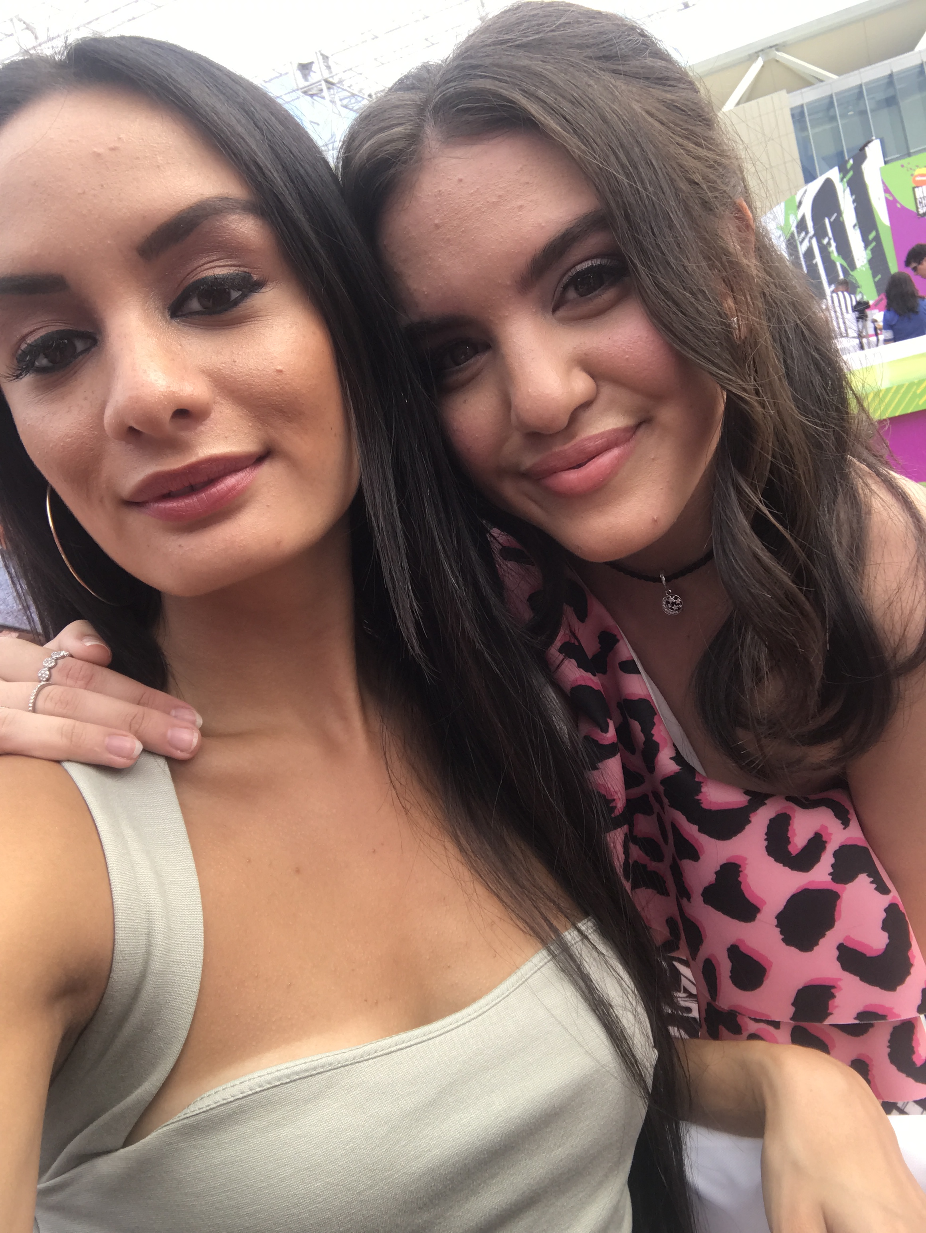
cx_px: 463
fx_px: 1140
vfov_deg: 56.8
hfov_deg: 44.2
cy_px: 616
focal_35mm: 32
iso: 25
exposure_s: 1/401
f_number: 2.2
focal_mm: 2.87
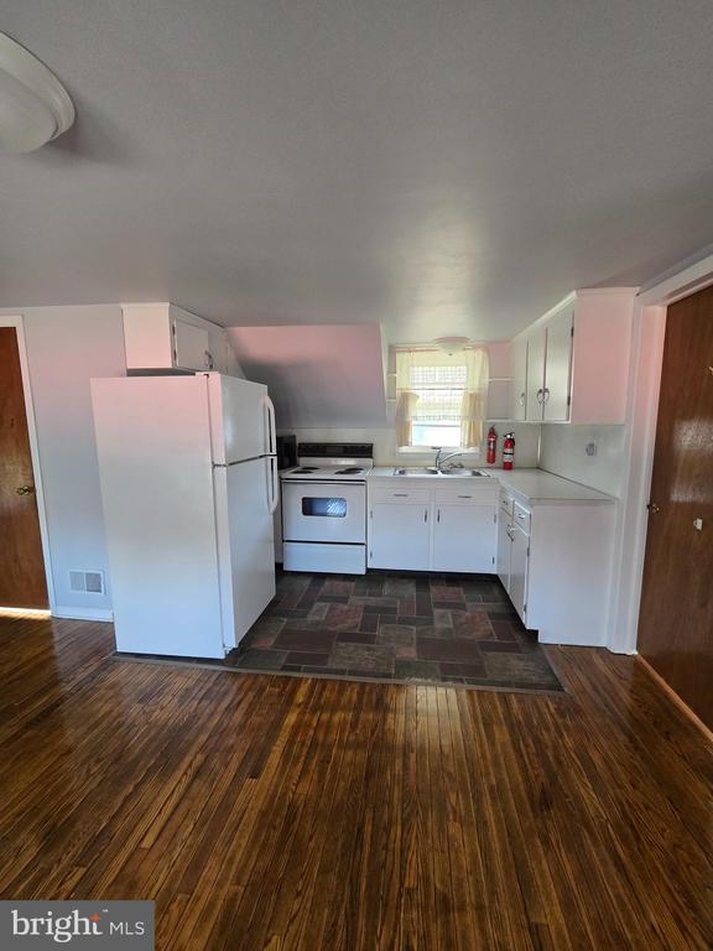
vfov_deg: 106.2
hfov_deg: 89.9
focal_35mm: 13
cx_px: 356
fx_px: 357
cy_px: 476
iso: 250
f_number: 2.2
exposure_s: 1/60
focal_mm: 2.2
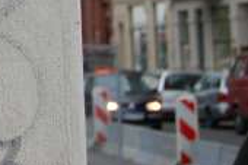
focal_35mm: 241
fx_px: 1659
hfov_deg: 8.2
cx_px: -201
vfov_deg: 5.6
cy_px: -143
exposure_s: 1/160
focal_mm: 42
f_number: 6.3
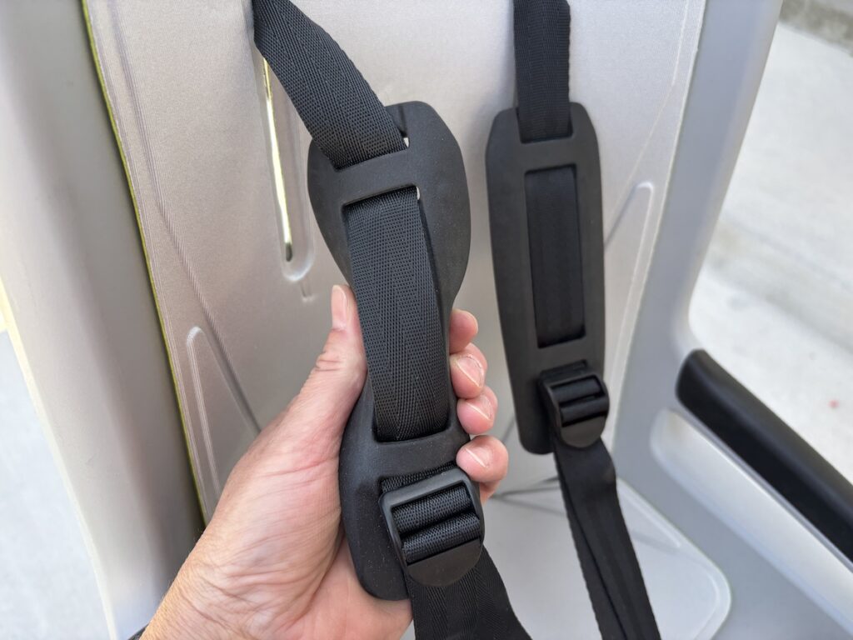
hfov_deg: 67.3
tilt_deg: -46.1
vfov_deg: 53.1
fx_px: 641
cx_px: 426
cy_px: 320
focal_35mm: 26
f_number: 1.6
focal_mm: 5.96
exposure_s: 1/219
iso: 40
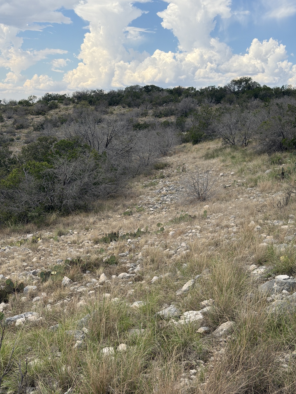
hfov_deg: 29.7
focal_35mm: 49
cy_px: 200
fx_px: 559
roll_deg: -2.8
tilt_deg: -8.5
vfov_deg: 38.9
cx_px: 151
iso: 80
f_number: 1.78
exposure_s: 1/4098
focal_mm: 6.76
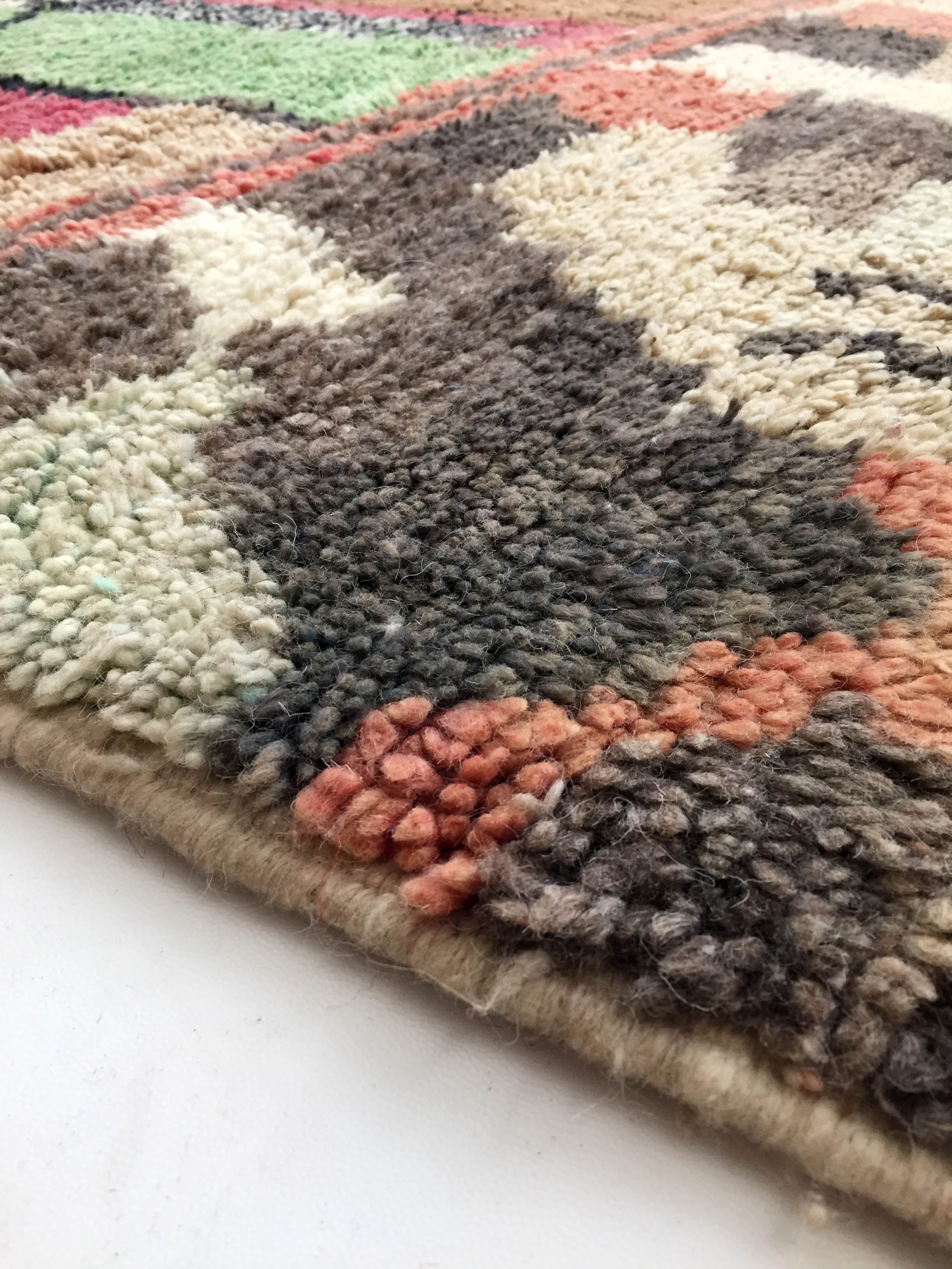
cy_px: 634
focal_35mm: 29
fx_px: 1063
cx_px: 476
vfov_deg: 61.7
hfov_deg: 48.2
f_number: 2.2
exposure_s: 1/33
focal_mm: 4.15
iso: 160
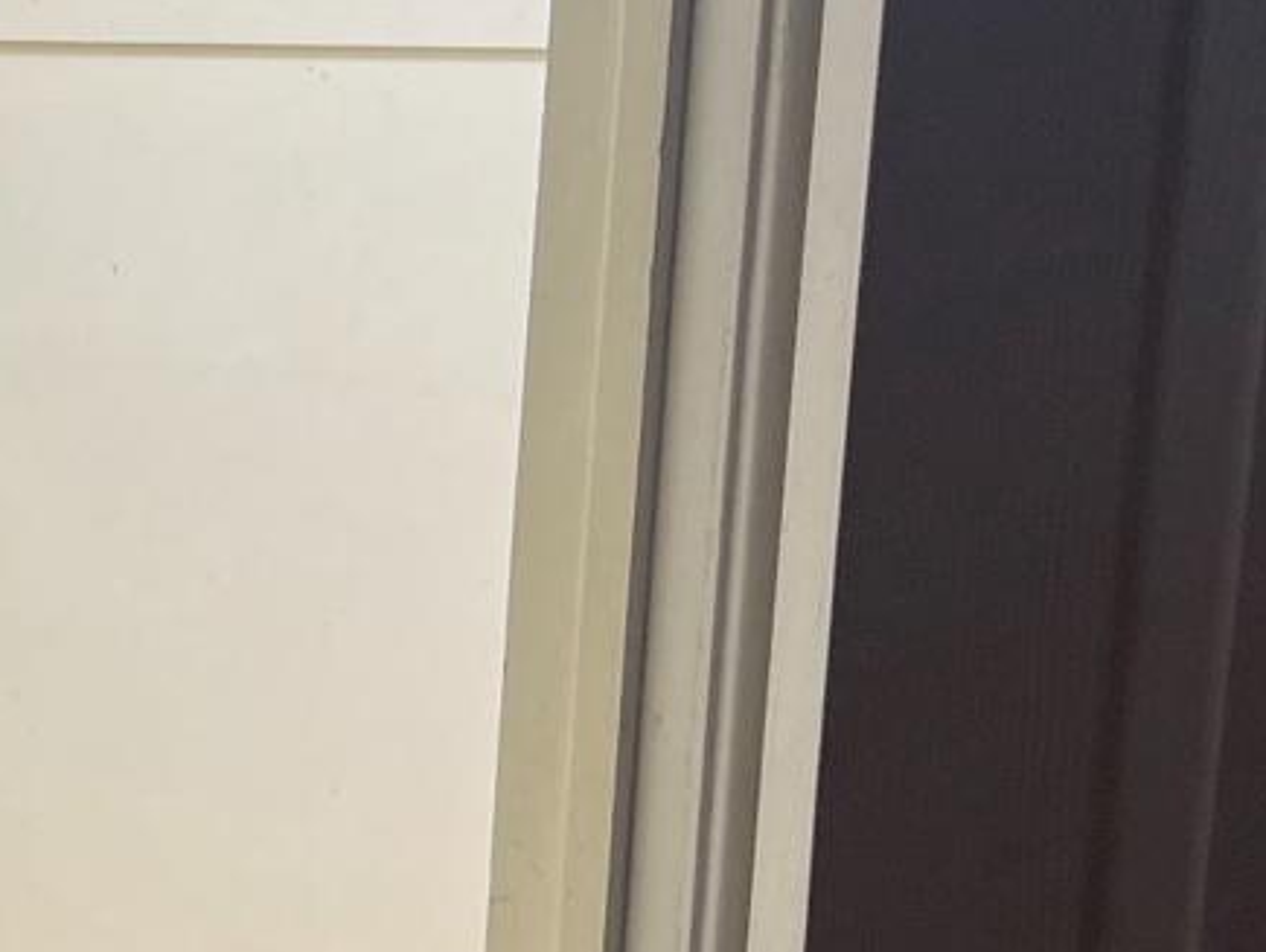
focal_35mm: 86
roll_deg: -1.7
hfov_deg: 20.8
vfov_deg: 17.2
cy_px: 614
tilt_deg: -8.8
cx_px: -352
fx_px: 3148
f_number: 1.5
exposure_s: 1/120
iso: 80
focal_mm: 5.7
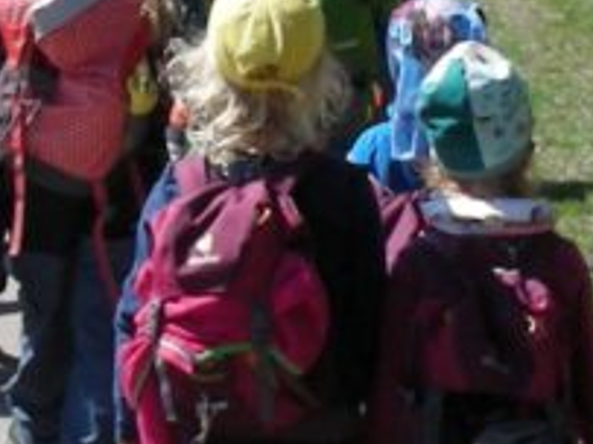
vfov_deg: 7.7
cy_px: 234
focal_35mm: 192
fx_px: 3287
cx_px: 18
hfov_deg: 10.2
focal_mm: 6.3
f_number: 4
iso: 50
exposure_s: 1/312
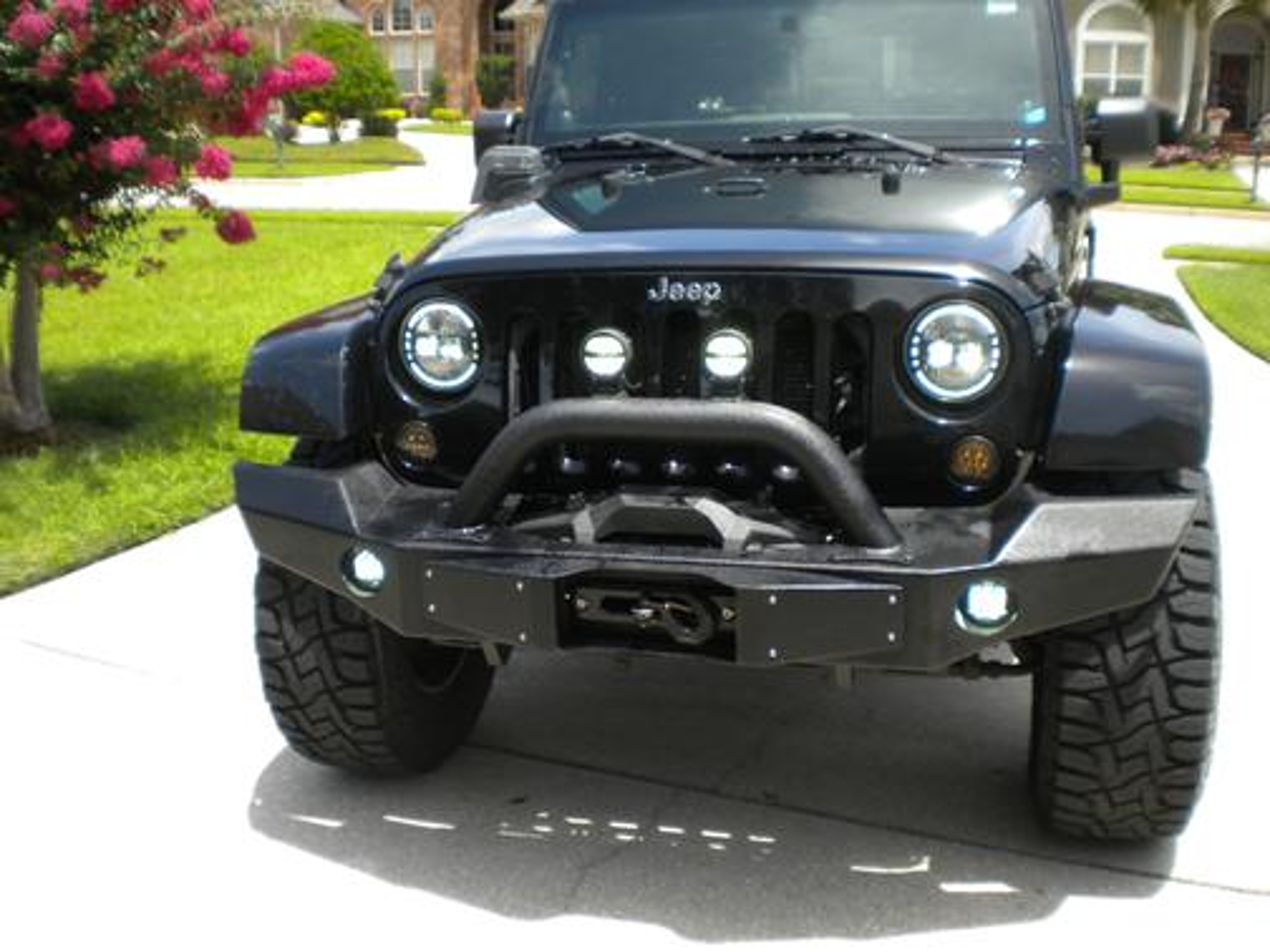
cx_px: 635
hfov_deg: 52.6
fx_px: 1284
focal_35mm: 35
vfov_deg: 40.7
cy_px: 476
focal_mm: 6.3
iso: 80
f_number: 4.6
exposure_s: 1/263
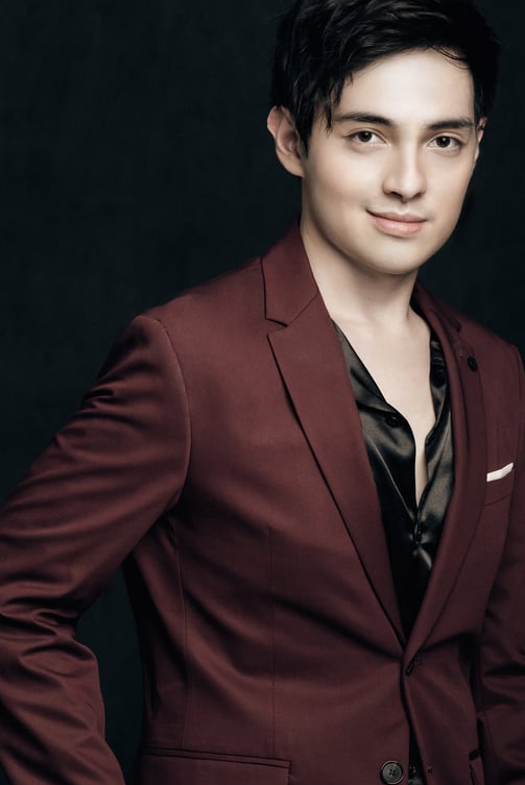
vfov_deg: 10.8
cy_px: 419
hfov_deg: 7.2
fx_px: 4172
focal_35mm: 191
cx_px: 359
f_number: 10
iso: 800
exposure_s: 1/125
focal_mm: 125
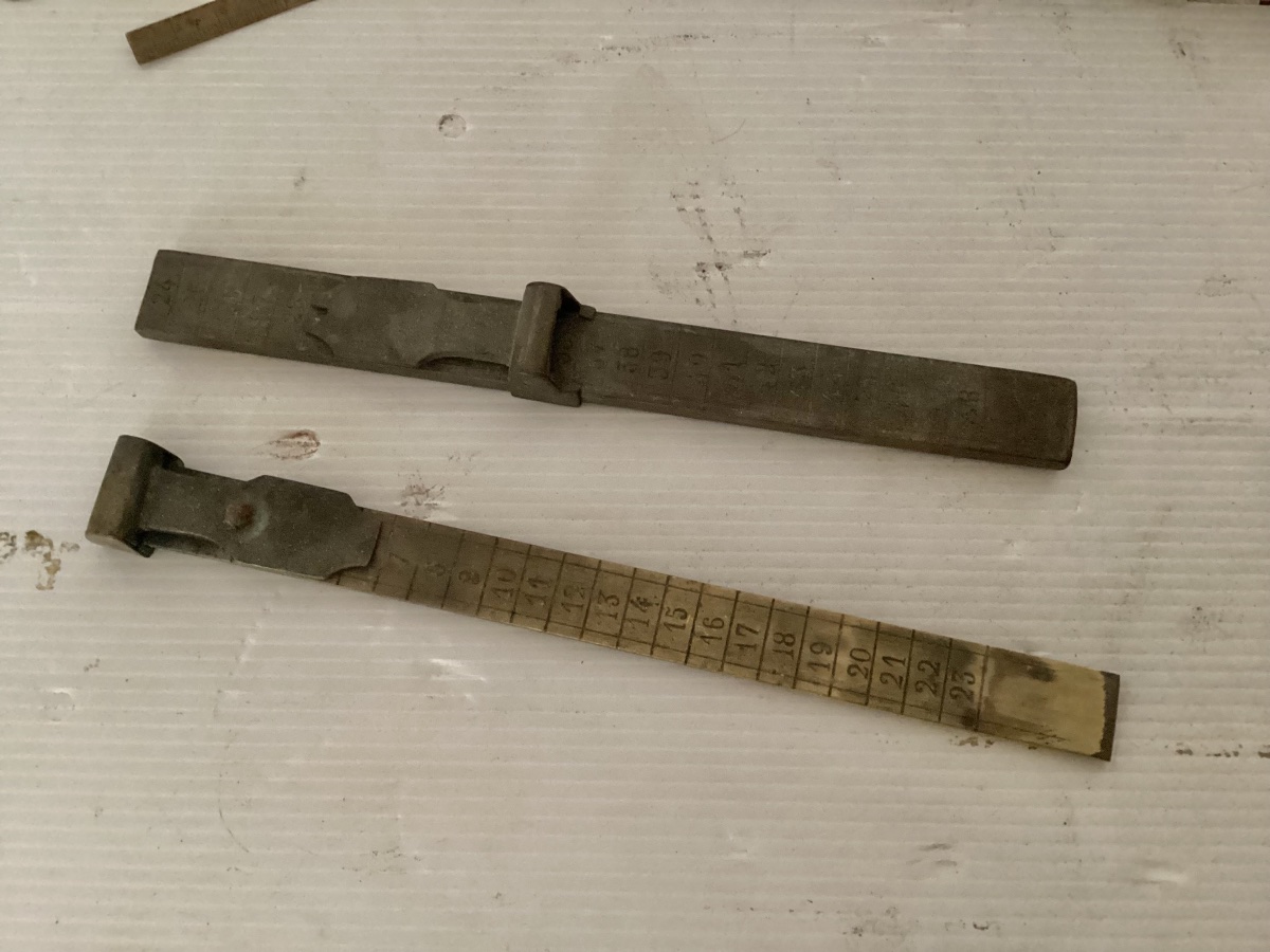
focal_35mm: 31
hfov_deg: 58.4
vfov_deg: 45.4
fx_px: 1137
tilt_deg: -74.3
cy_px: 476
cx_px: 635
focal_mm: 3.3
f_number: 2.4
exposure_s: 1/25
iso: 640
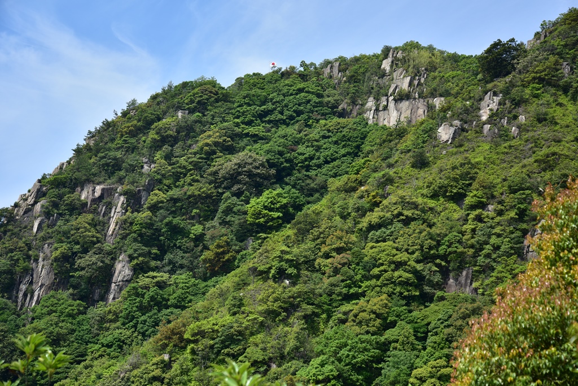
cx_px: 289
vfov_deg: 20.9
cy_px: 193
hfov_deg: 31.0
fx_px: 1044
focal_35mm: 65
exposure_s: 1/1000
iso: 200
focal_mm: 65
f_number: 5.6
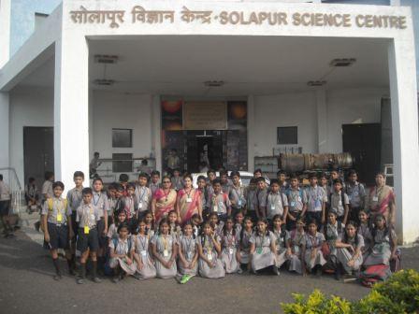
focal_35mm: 35
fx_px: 424
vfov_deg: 40.7
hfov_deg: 52.6
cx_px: 210
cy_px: 157
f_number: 5.6
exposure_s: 1/154
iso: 64
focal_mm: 5.7
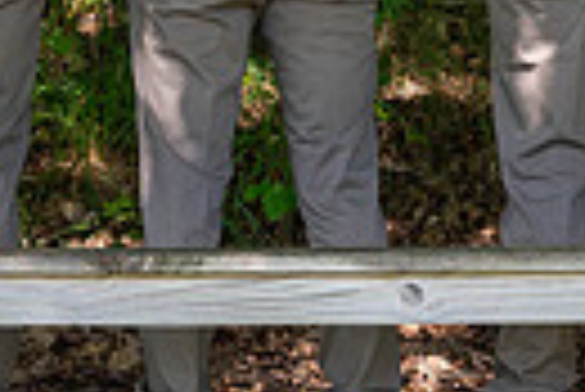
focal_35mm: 148
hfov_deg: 13.6
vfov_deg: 9.2
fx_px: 2408
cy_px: -103
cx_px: -16
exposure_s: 1/250
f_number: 4
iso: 250
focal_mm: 29
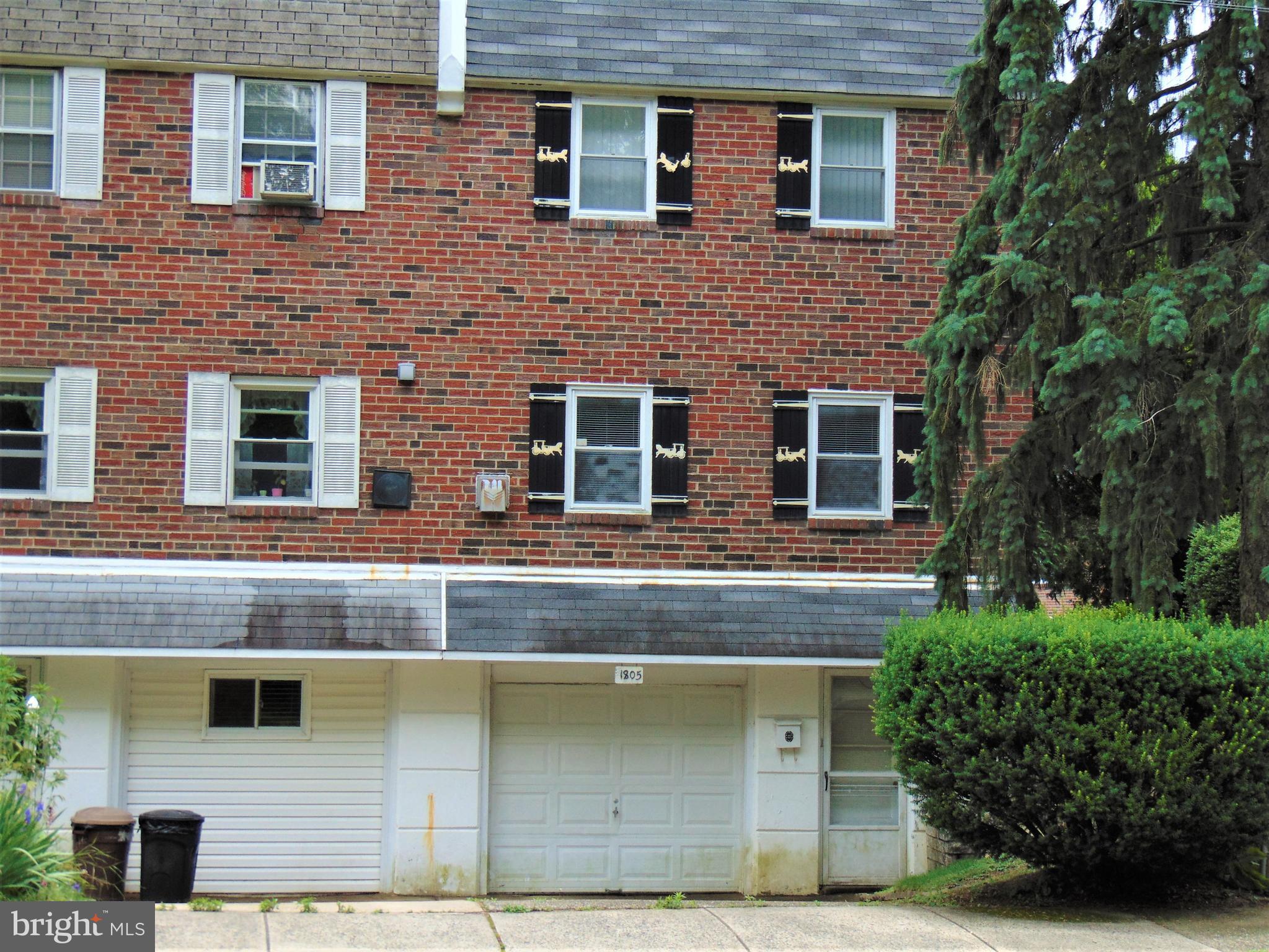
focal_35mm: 60
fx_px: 2200
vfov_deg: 24.4
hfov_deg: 32.2
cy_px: 476
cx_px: 634
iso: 80
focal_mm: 10.8
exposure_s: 1/500
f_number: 3.6
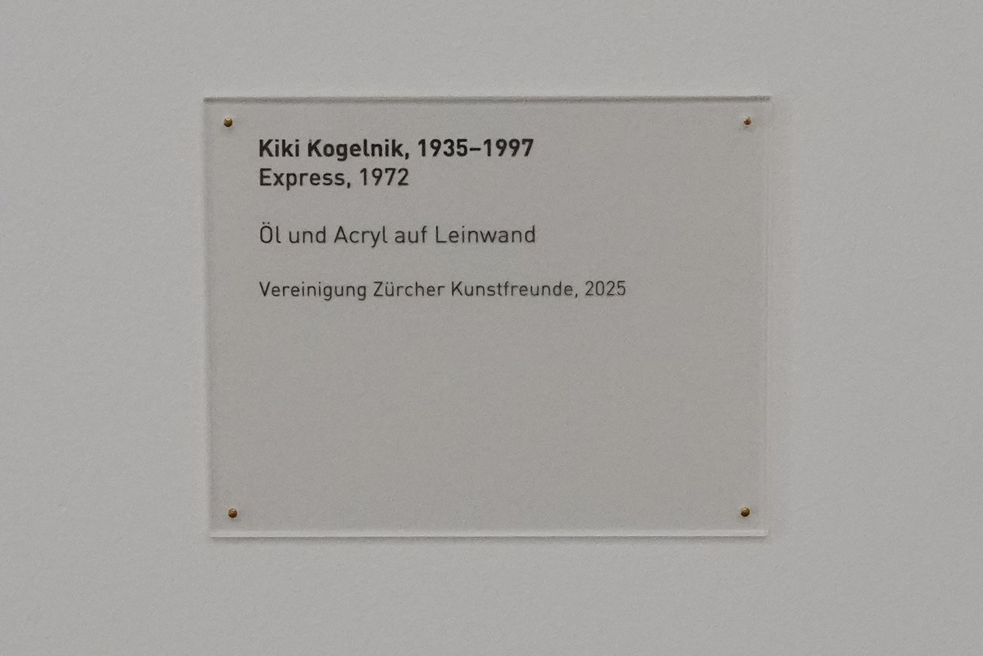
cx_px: 492
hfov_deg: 73.7
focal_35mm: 24
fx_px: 655
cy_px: 328
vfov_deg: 53.2
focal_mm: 24
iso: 3200
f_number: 8
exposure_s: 1/80
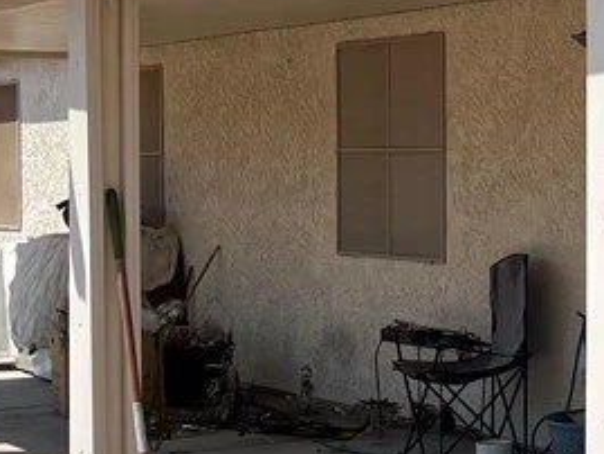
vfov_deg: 15.0
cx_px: 759
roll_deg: -0.9
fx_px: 1728
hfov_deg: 18.6
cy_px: 216
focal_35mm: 99
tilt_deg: -1.3
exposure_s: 1/3876
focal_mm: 5.1
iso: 50
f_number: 1.6
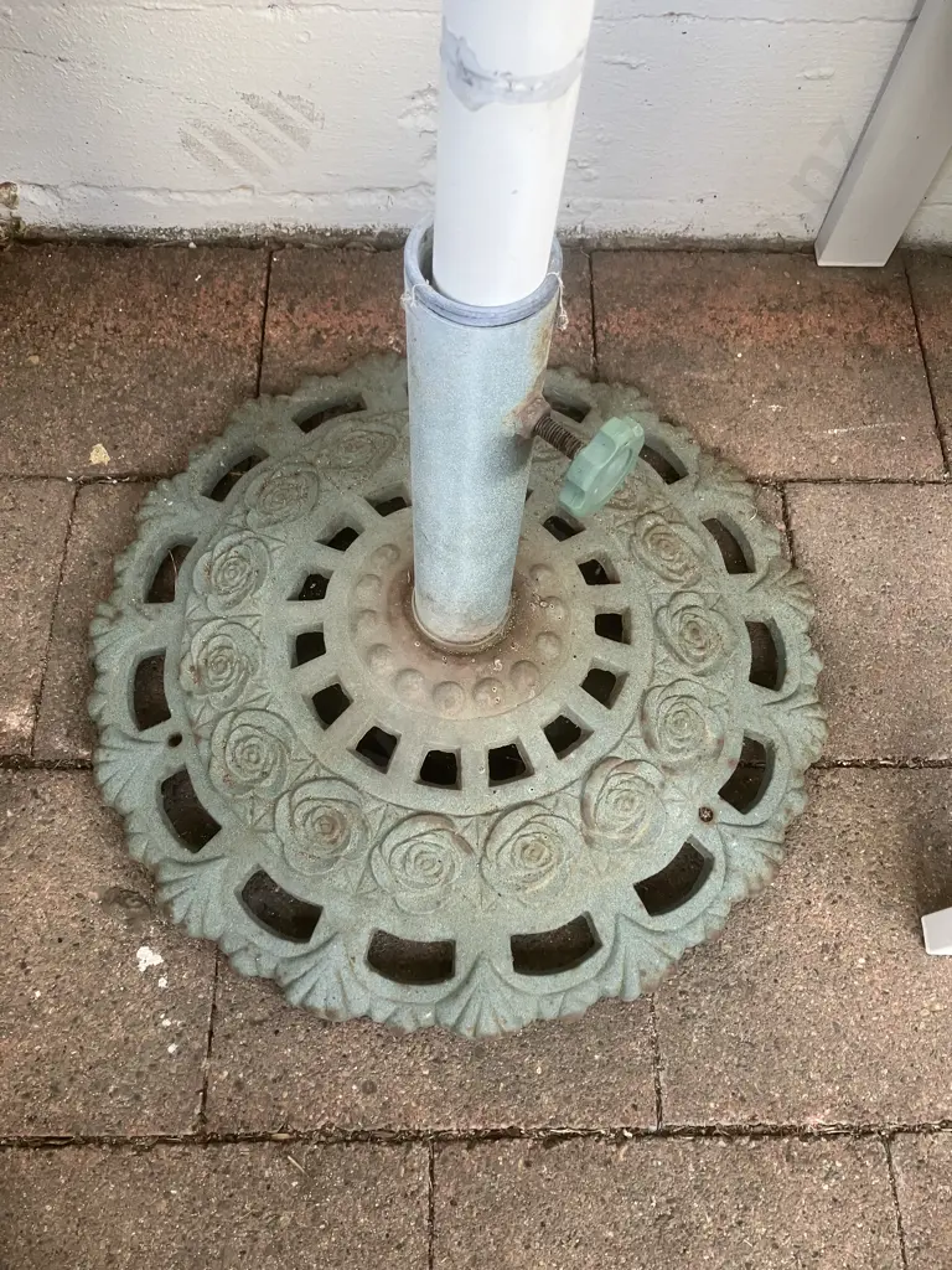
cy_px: 635
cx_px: 476
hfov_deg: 49.7
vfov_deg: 63.4
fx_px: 1027
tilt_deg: -63.6
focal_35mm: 28
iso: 80
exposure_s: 1/73
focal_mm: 3.99
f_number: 1.8
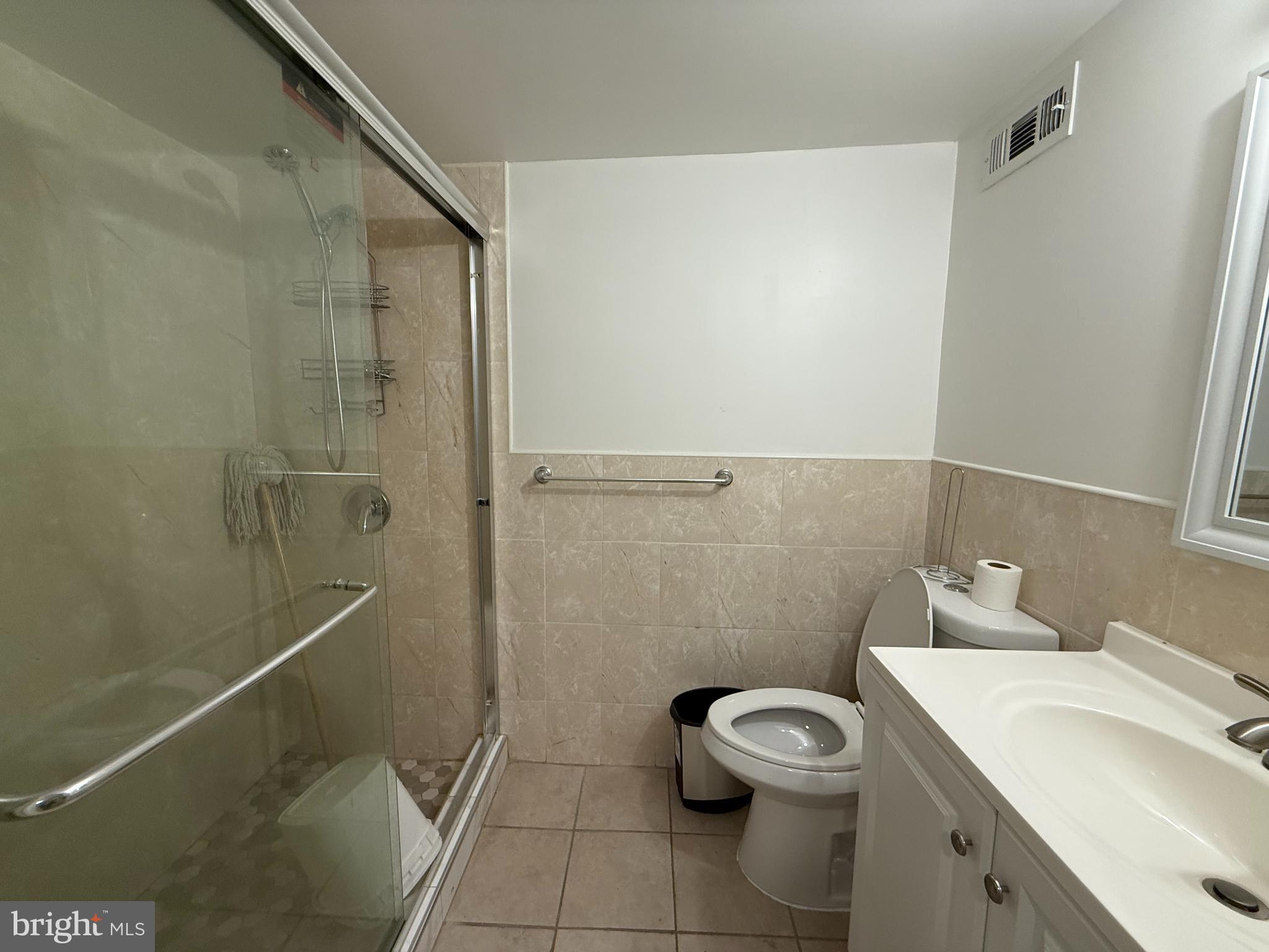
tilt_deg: -7.8
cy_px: 476
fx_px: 513
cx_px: 634
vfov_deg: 85.7
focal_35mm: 14
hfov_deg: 102.1
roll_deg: -1.5
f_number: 2.2
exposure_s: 1/120
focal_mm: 2.22
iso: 160
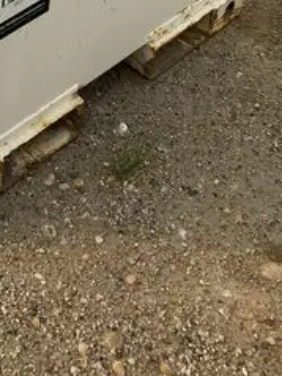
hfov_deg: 17.9
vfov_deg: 20.6
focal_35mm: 80
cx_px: -16
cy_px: -195
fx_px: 867
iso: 32
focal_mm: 4.25
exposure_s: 1/1779
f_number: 1.8
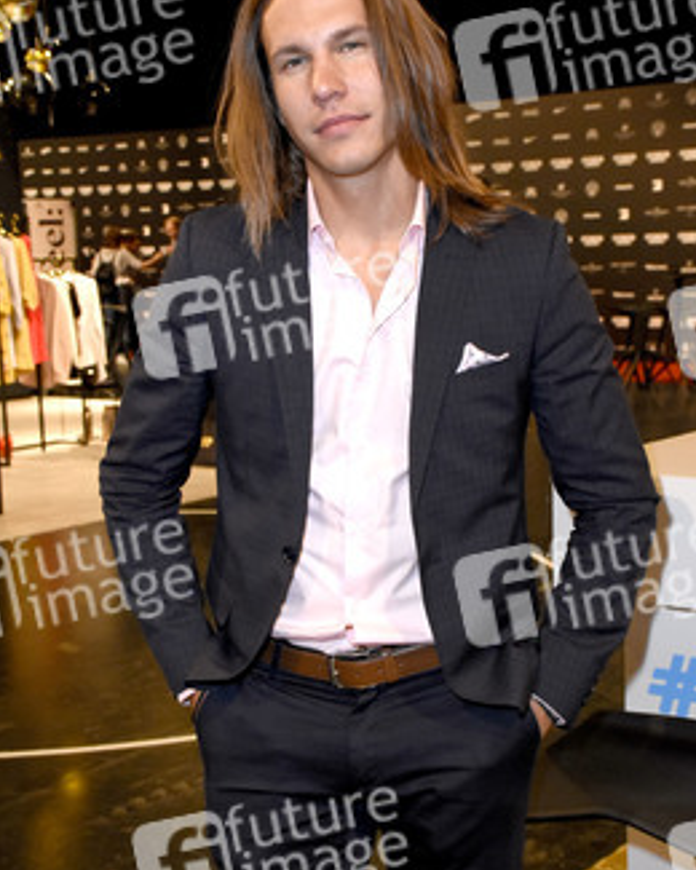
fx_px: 1560
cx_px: 348
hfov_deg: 25.2
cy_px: 450
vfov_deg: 31.2
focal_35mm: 61
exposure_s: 1/100
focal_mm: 35
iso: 3200
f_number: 6.3
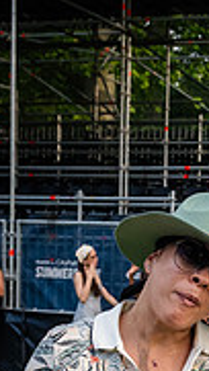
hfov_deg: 10.8
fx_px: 1072
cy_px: 369
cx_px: 295
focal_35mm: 109
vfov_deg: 19.1
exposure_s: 1/1000
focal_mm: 24
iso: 1000
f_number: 4.5
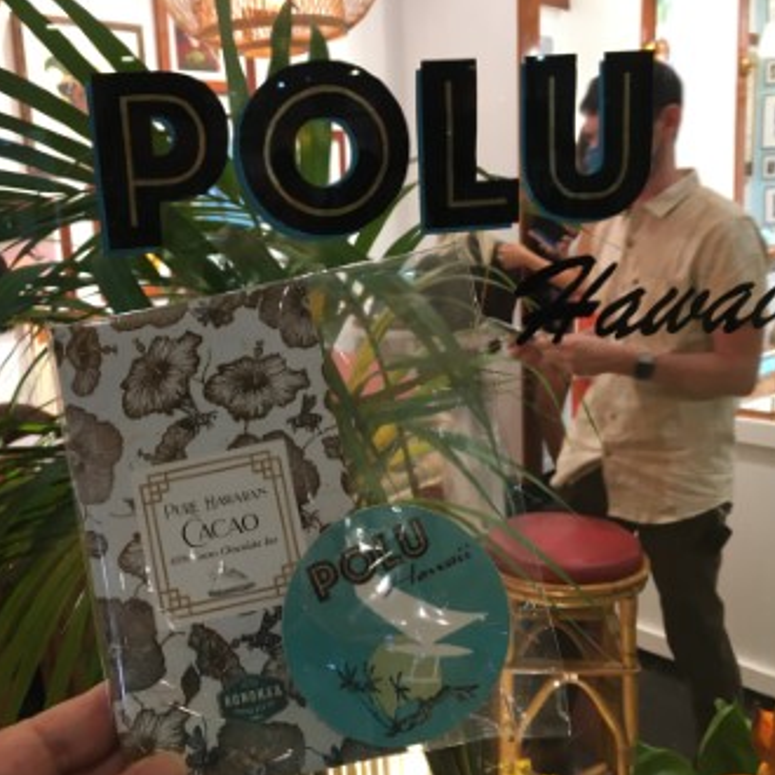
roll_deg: +1.9
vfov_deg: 47.2
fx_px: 887
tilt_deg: -11.6
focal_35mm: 35
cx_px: 322
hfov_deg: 47.0
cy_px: 392
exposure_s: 1/30
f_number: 2.2
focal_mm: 4.15
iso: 50
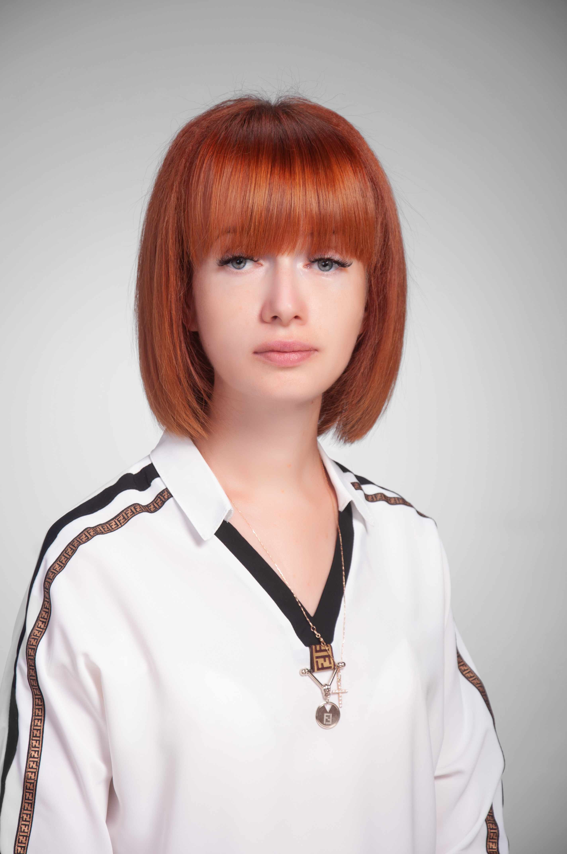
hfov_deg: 9.9
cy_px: 427
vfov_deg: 14.9
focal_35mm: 138
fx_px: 3268
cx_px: 284
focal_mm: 92
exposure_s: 1/160
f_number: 8
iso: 100
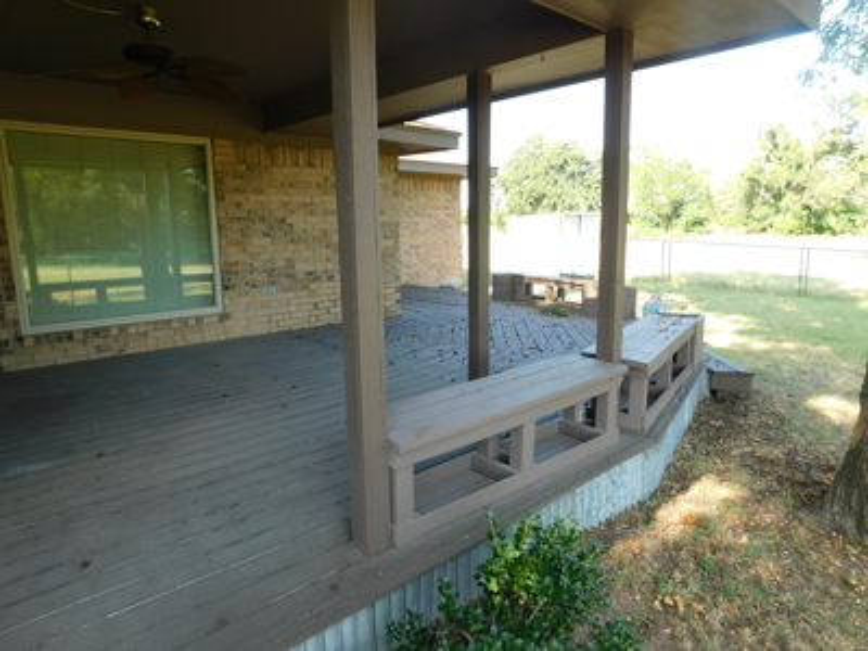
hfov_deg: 73.9
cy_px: 326
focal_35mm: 23
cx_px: 434
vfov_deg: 58.9
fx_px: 577
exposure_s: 1/160
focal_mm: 4
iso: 125
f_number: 3
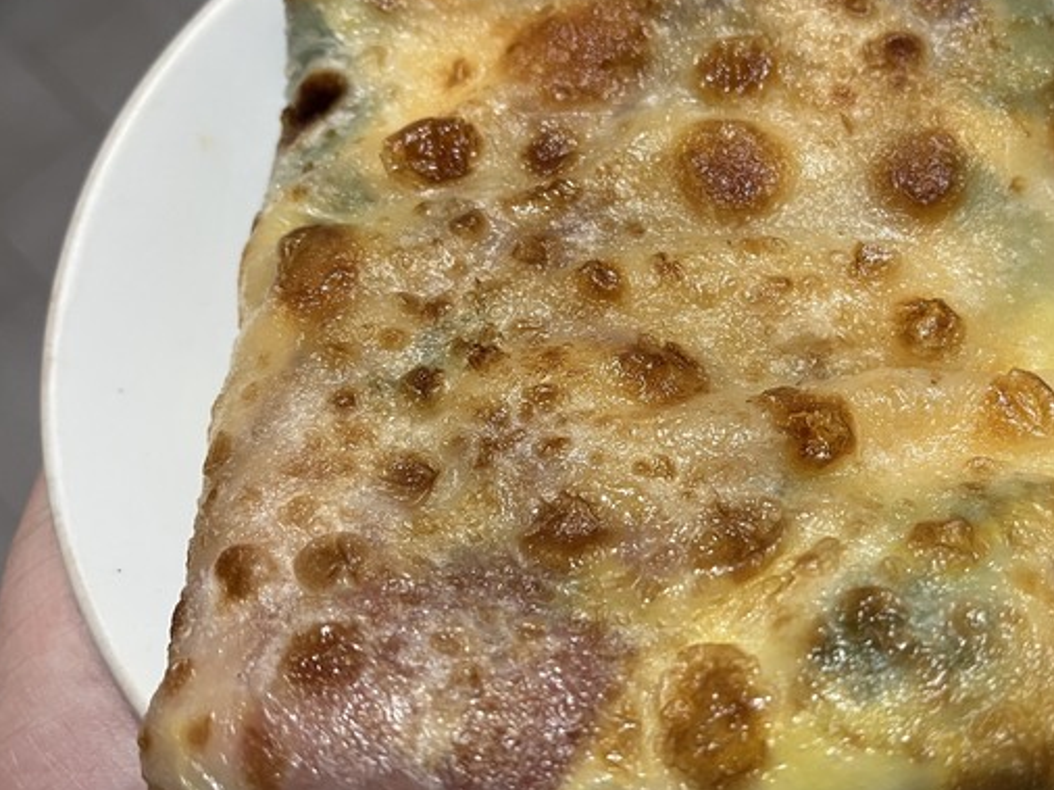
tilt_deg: -64.8
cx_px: 662
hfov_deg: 49.6
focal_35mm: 37
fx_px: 1126
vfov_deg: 38.6
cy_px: 398
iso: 200
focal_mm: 5.1
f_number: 1.6
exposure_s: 1/60
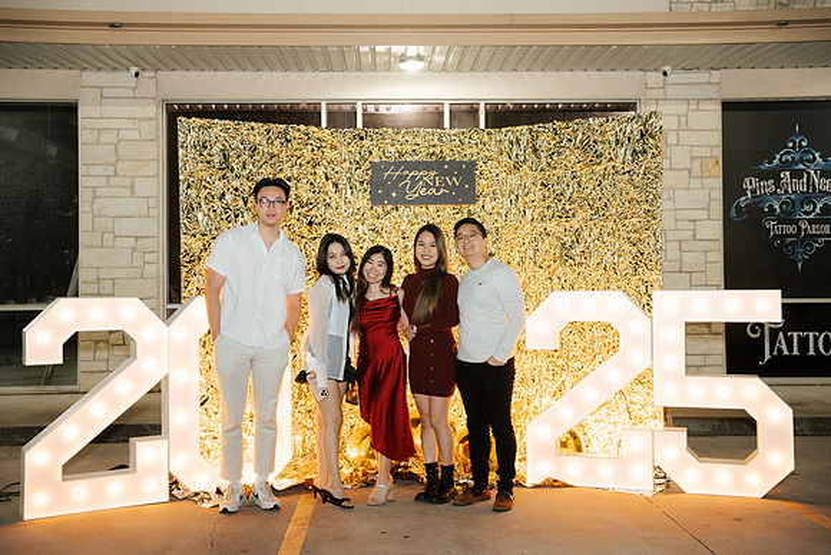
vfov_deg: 32.0
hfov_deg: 46.5
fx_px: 967
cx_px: 416
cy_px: 278
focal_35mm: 42
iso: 1000
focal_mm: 41.9
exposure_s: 1/160
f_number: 2.8
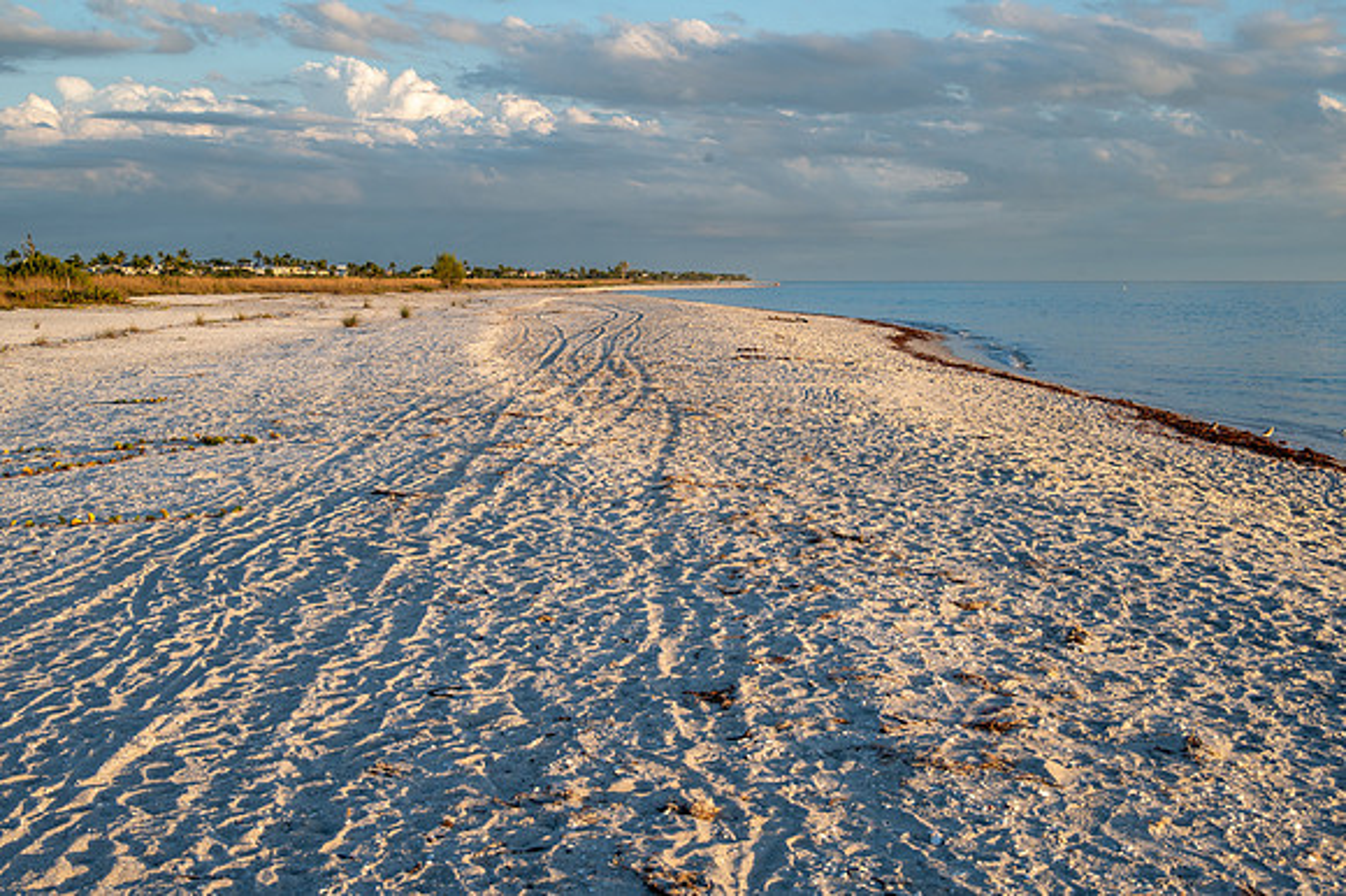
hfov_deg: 41.0
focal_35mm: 48
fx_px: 1798
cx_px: 673
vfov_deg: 28.0
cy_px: 448
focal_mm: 47
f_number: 11
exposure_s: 1/100
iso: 100
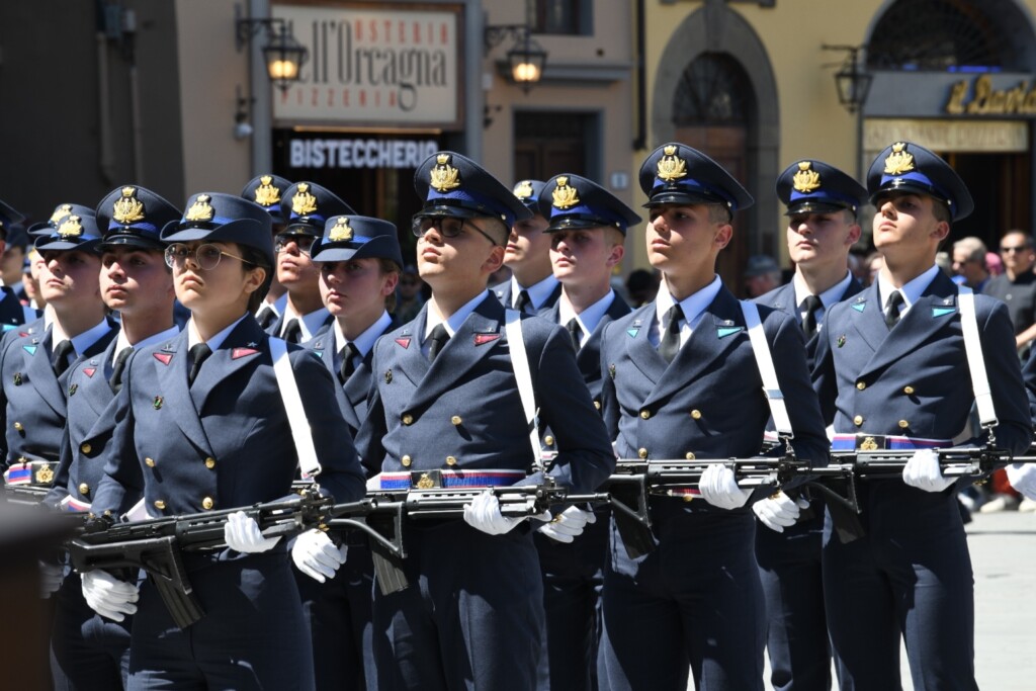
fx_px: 5756
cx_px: 518
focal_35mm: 200
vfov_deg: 6.9
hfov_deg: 10.3
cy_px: 346
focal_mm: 200
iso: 320
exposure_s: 1/160
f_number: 11
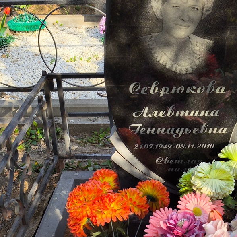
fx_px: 465
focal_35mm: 60
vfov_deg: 28.6
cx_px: 151
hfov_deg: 28.5
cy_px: 118
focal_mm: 4.71
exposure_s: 1/690
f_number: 1.7
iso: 50
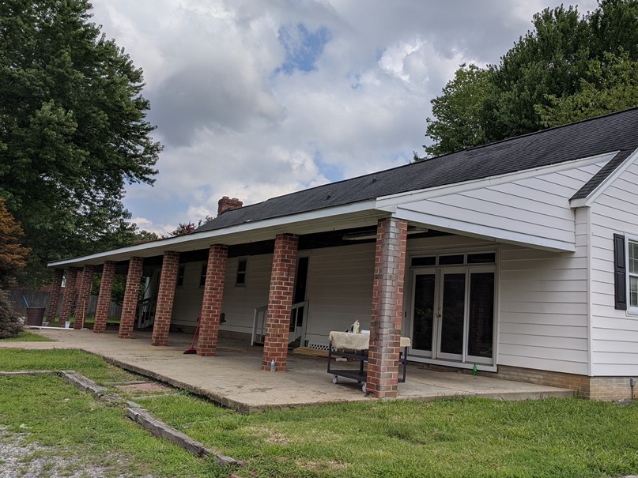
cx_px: 395
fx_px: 608
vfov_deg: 42.7
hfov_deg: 54.8
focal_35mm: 33
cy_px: 186
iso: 48
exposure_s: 1/3205
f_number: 2
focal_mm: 4.67
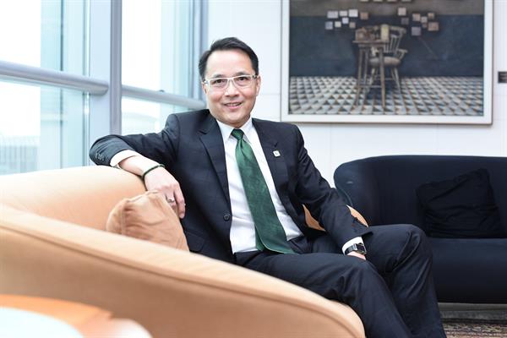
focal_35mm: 50
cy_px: 169
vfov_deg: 27.0
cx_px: 254
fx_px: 704
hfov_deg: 39.6
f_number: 4
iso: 320
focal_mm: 50
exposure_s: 1/80
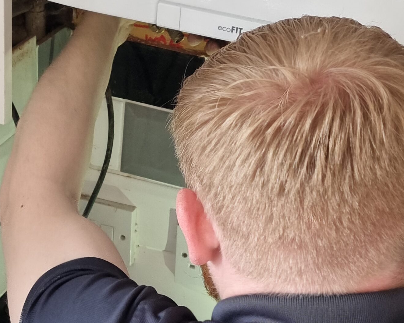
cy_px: 187
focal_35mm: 49
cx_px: 201
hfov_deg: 38.0
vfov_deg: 30.8
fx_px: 586
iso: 160
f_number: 1.8
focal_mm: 5.4
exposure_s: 1/50
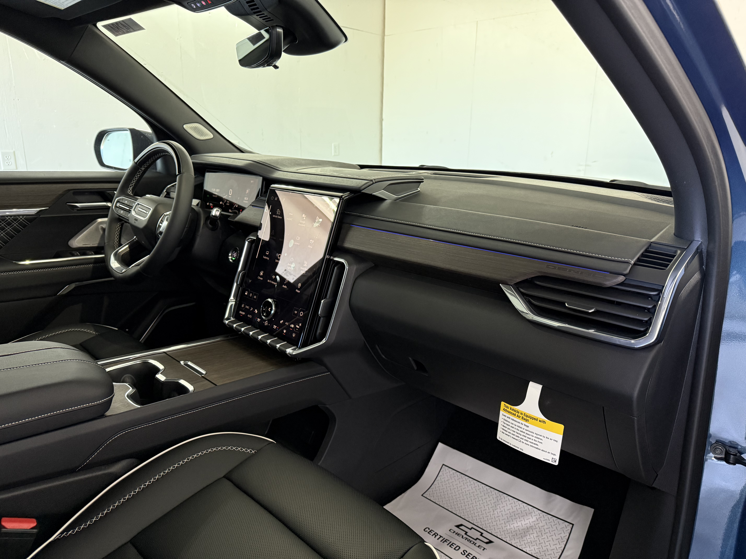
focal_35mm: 24
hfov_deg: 71.6
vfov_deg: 56.8
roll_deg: -0.6
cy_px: 280
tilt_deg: -14.7
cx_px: 373
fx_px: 517
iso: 320
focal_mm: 6.76
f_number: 1.78
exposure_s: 1/60
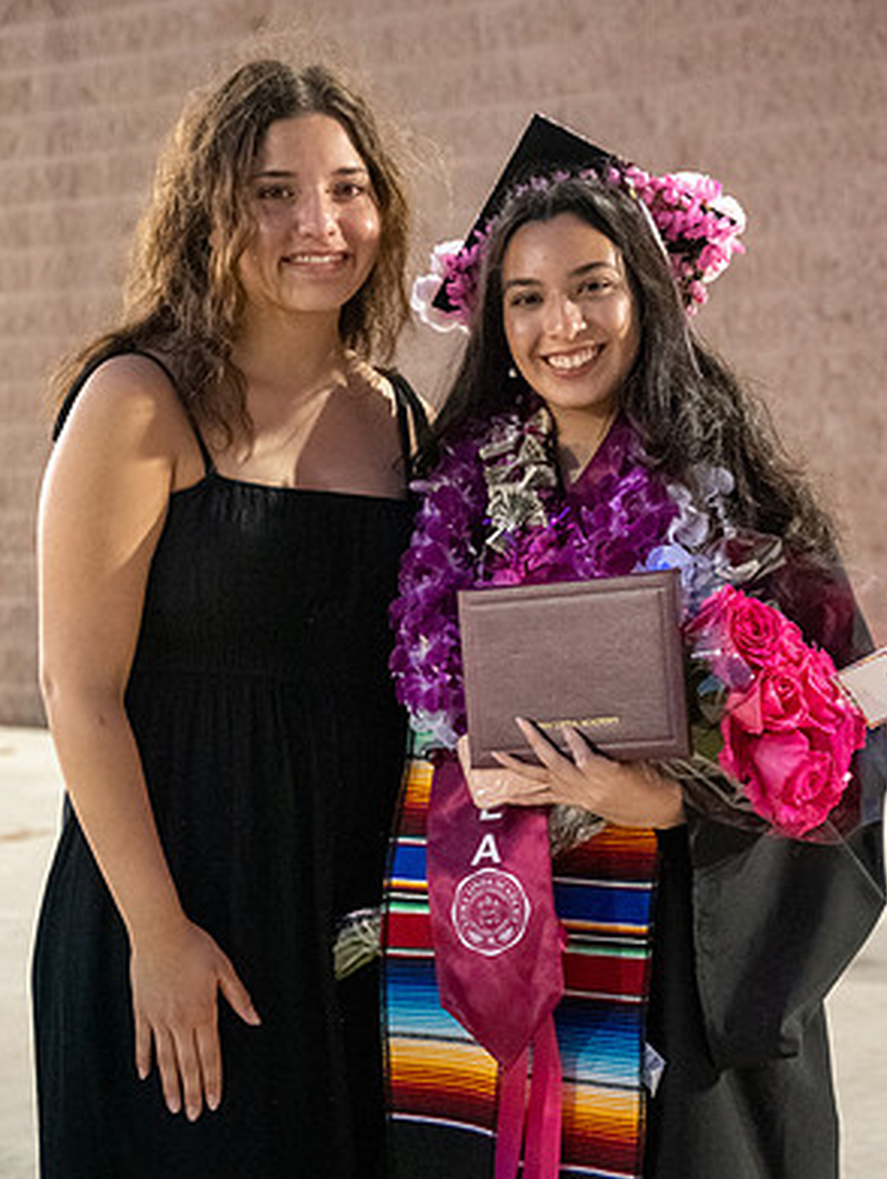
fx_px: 2149
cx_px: 440
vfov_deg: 30.7
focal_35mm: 63
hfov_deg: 23.3
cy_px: 621
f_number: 4
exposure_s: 1/160
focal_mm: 57
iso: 12800
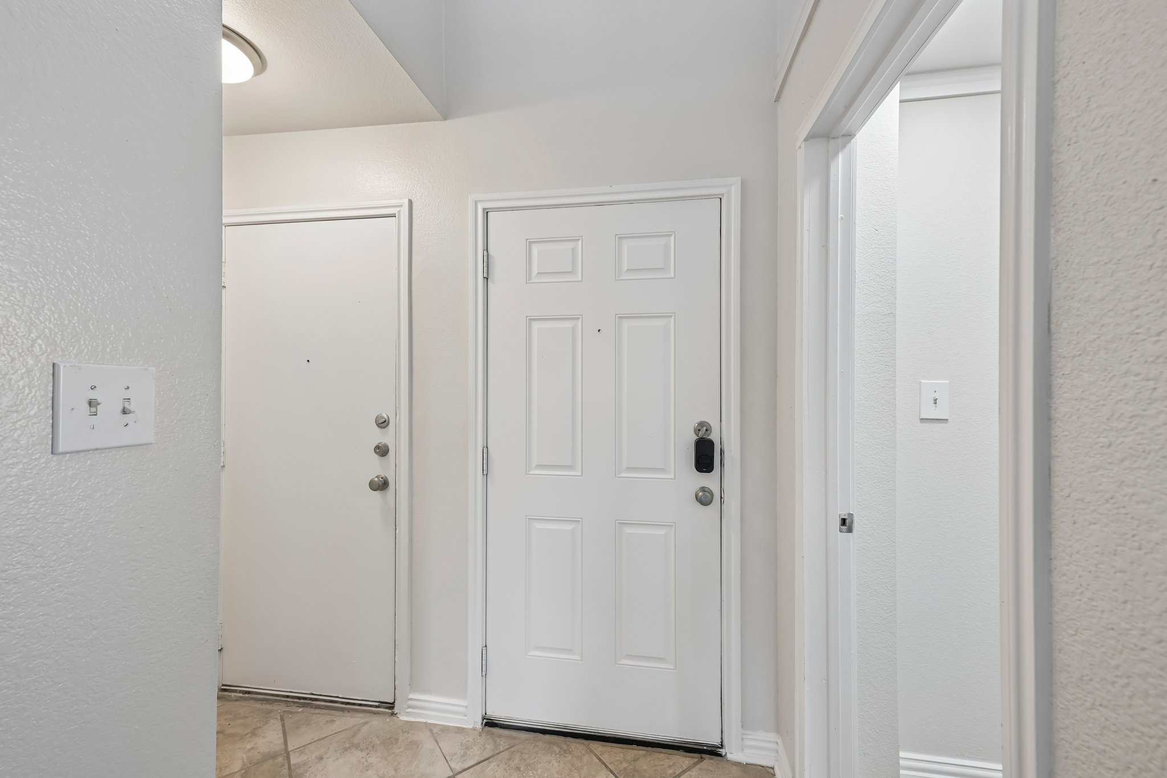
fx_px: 470
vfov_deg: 79.2
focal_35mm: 14
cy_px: 389
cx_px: 584
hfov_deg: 102.3
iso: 200
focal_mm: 14.5
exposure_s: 1/15
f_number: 6.7
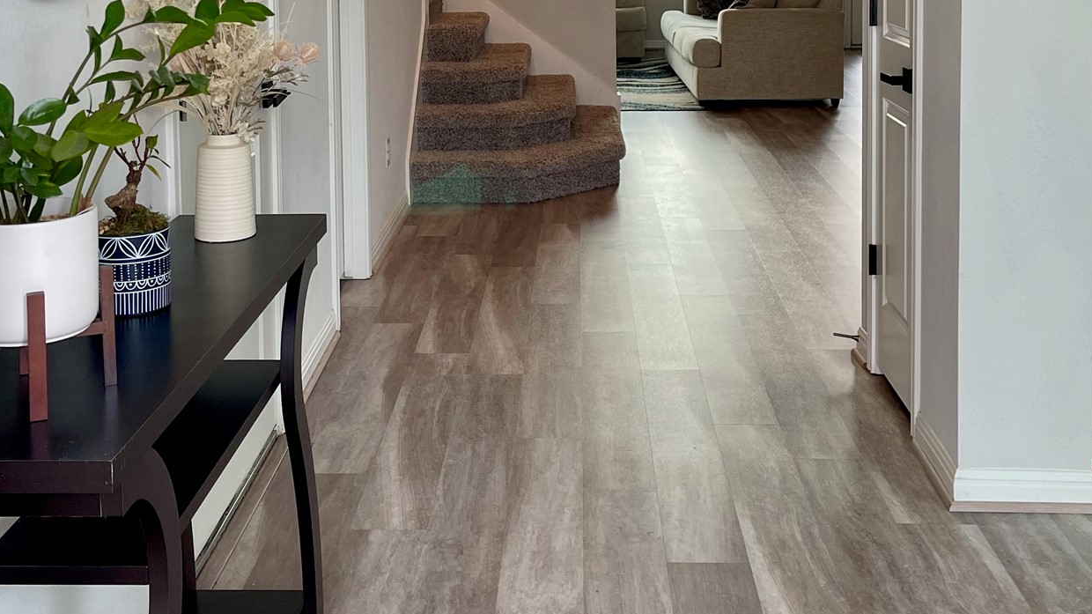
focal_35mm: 45
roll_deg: +0.9
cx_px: 520
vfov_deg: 25.2
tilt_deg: -4.4
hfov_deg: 45.5
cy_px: 0
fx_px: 1303
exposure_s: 1/121
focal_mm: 5.1
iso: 125
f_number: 1.6
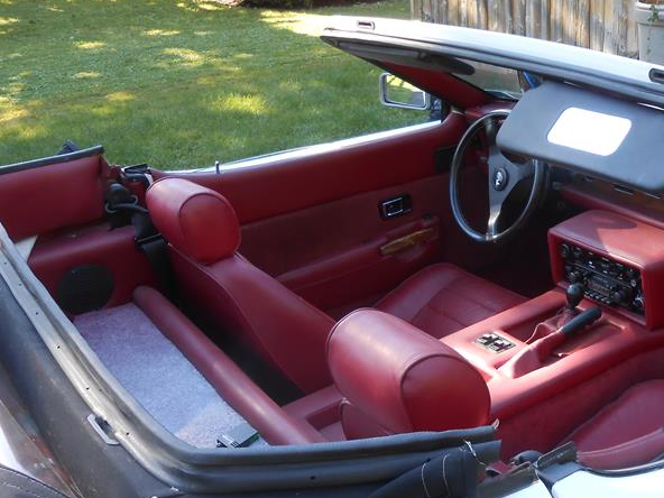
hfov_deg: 40.8
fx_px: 863
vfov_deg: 32.2
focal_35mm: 45
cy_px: 262
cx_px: 502
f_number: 3.5
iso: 80
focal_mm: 4.6
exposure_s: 1/50
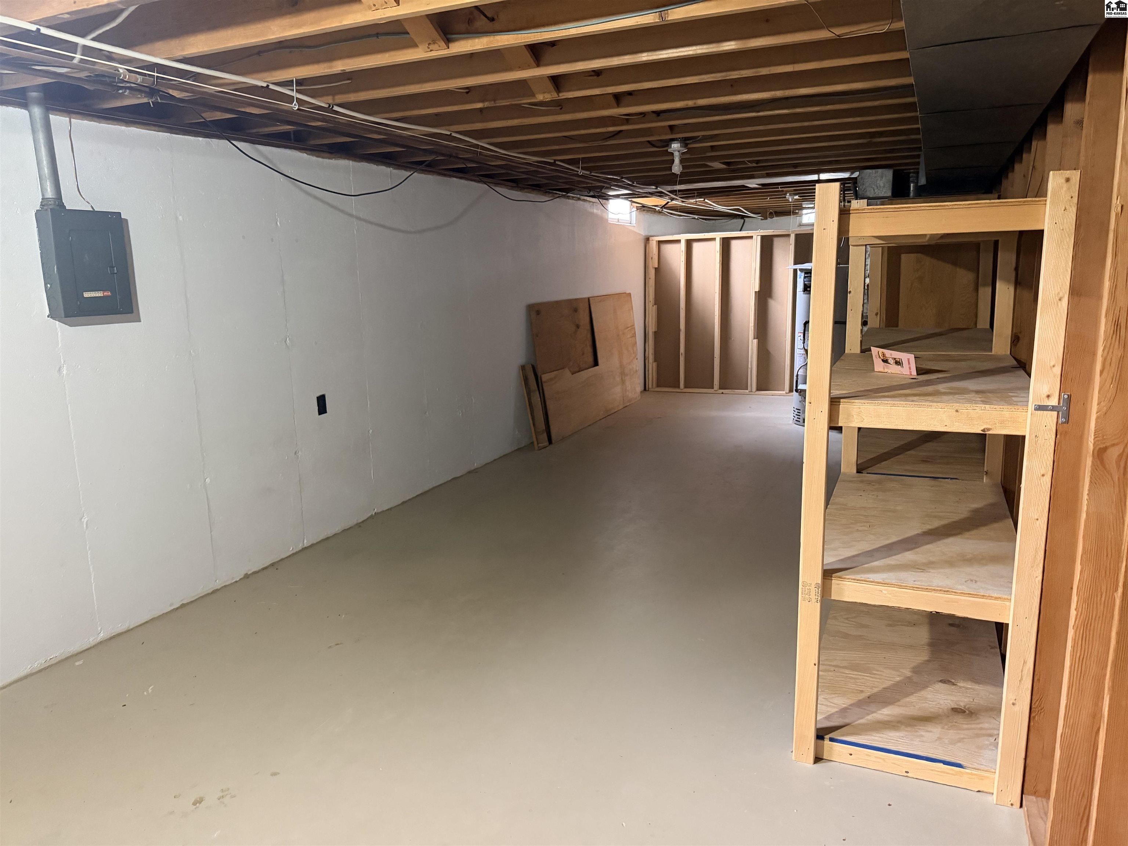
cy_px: 423
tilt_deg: -10.9
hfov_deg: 71.6
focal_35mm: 24
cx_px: 564
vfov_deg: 56.8
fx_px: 782
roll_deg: +1.0
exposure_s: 1/40
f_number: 1.78
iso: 1000
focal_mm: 6.76
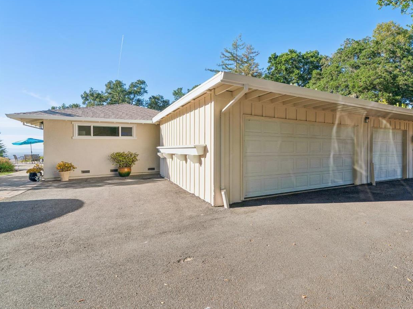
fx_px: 215
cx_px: 240
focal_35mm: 18
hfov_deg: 87.0
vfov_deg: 71.6
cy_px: 151
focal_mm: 16
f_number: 9
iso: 320
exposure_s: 1/320
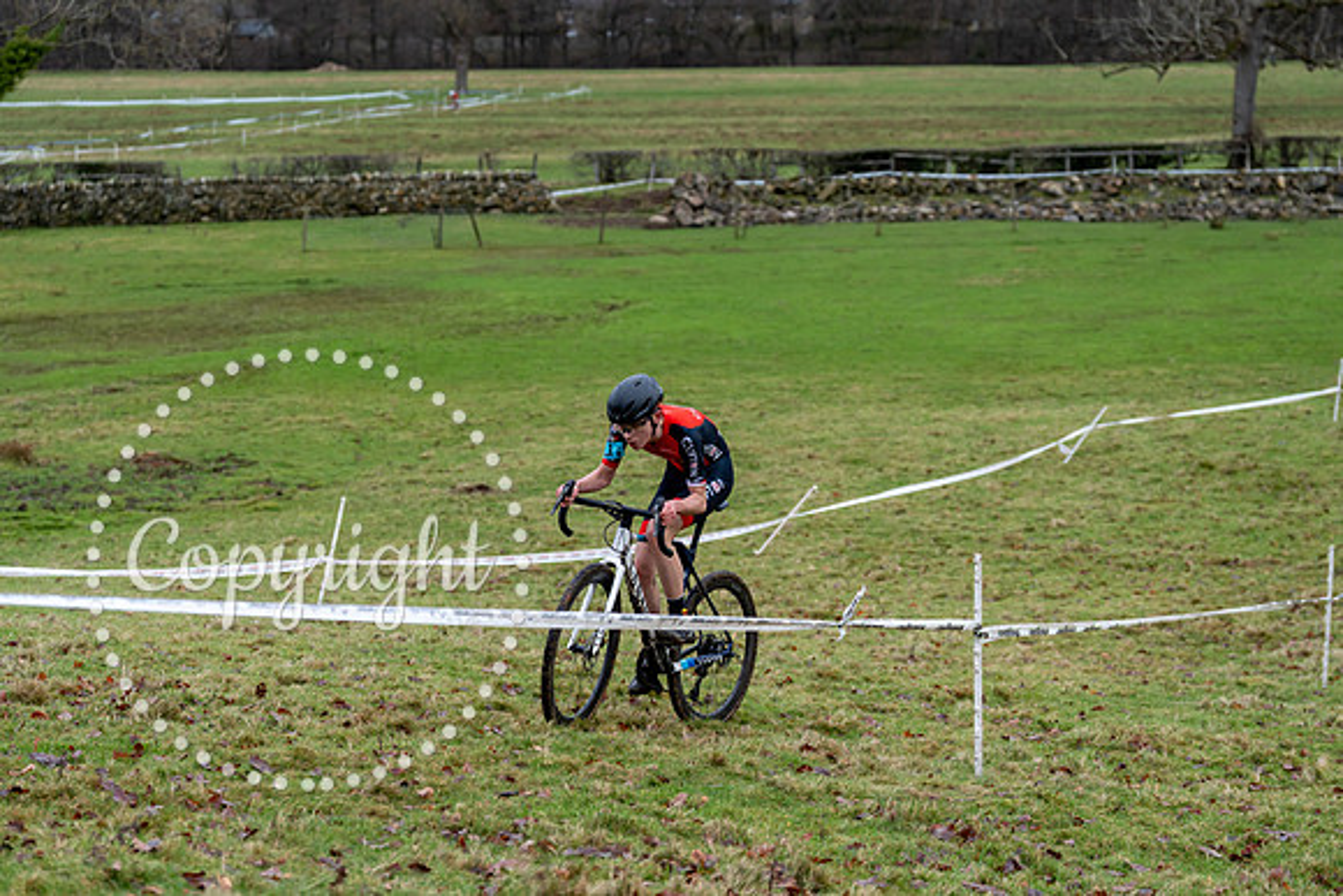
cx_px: 672
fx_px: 2612
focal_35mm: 70
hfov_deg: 28.8
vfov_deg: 19.5
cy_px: 448
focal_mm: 70
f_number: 3.2
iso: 800
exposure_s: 1/1000
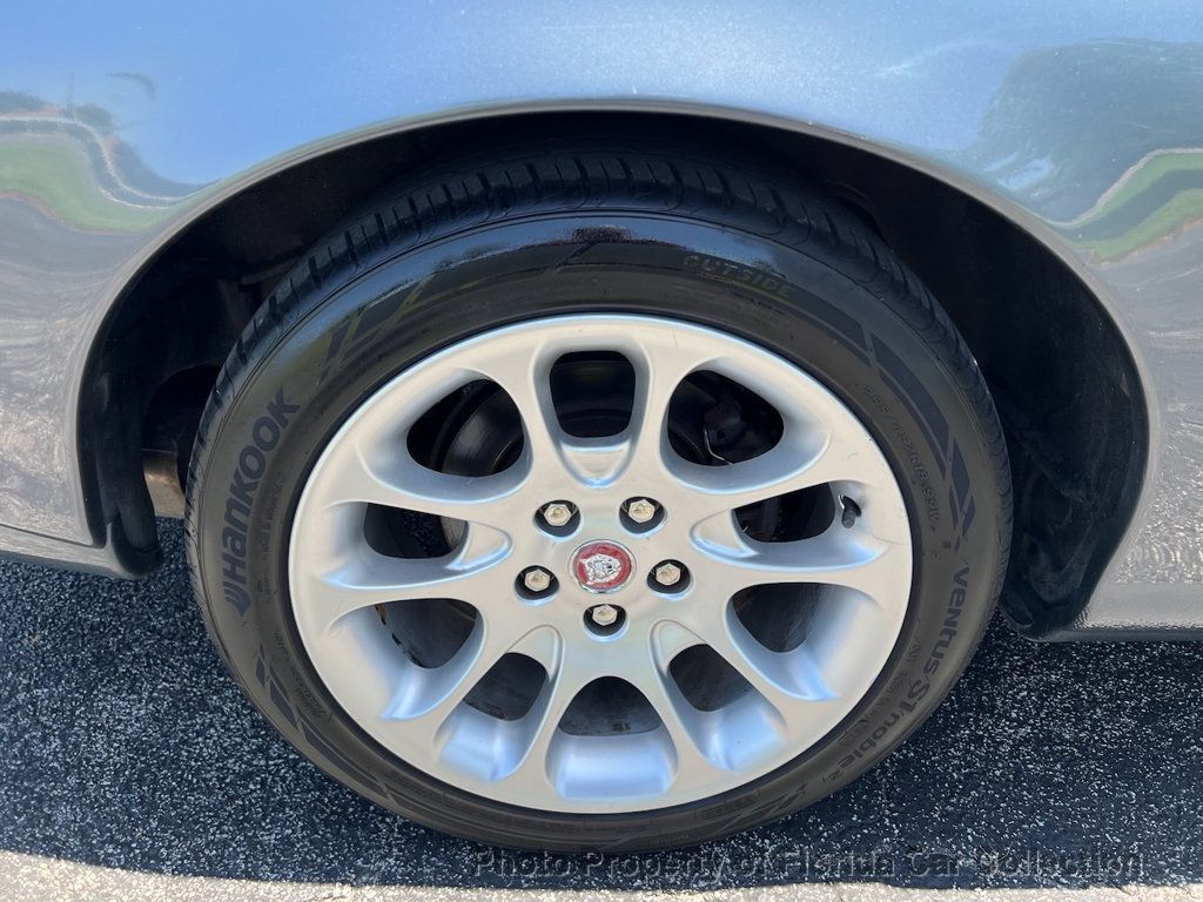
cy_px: 451
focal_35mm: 26
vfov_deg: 53.1
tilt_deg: -30.0
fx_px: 904
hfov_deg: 67.3
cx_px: 602
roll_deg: -1.4
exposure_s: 1/588
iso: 50
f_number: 1.5
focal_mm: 5.7
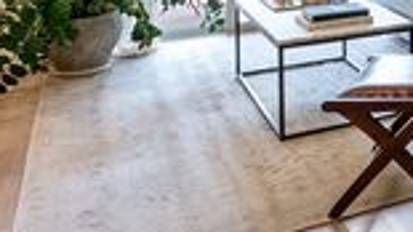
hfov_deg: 26.5
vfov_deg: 16.5
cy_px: -140
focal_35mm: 65
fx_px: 711
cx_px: 562
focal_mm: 15
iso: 400
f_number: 8
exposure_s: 1/13
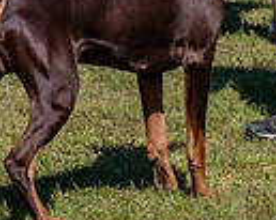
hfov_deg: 3.0
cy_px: -199
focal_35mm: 653
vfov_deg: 2.4
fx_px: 5330
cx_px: 155
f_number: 6.3
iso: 200
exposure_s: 1/1600
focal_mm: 133
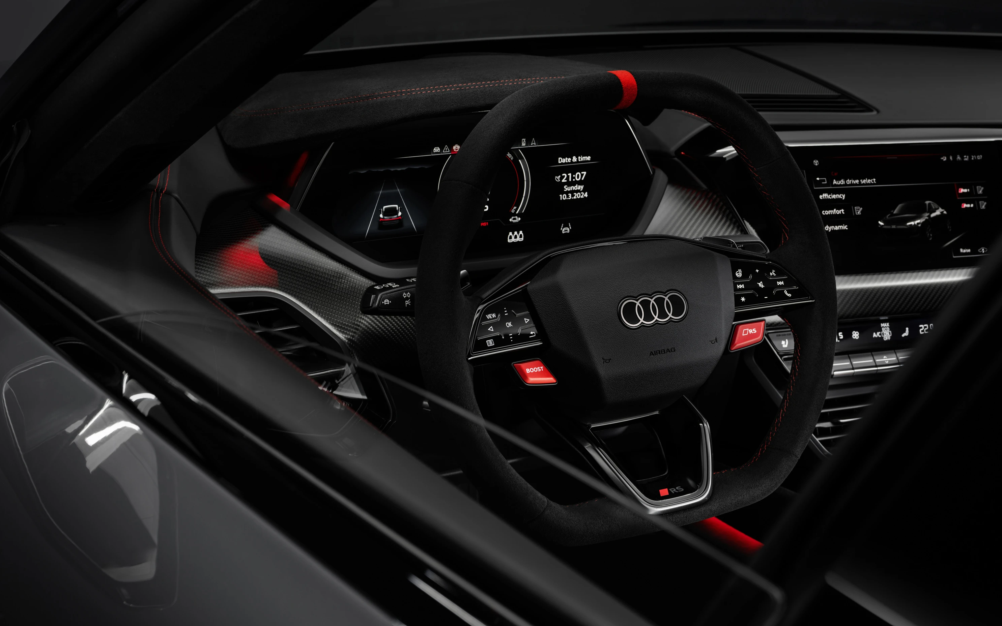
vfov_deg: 21.3
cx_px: 503
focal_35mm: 61
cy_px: 376
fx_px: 1666
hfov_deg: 33.5
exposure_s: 1
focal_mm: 72
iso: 250
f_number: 13
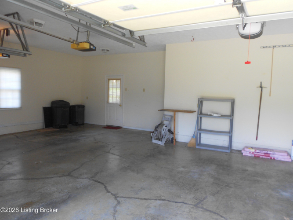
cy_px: 110
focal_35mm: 26
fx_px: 220
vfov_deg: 53.0
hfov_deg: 67.3
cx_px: 146
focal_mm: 4.6
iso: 125
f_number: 3.2
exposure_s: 1/30
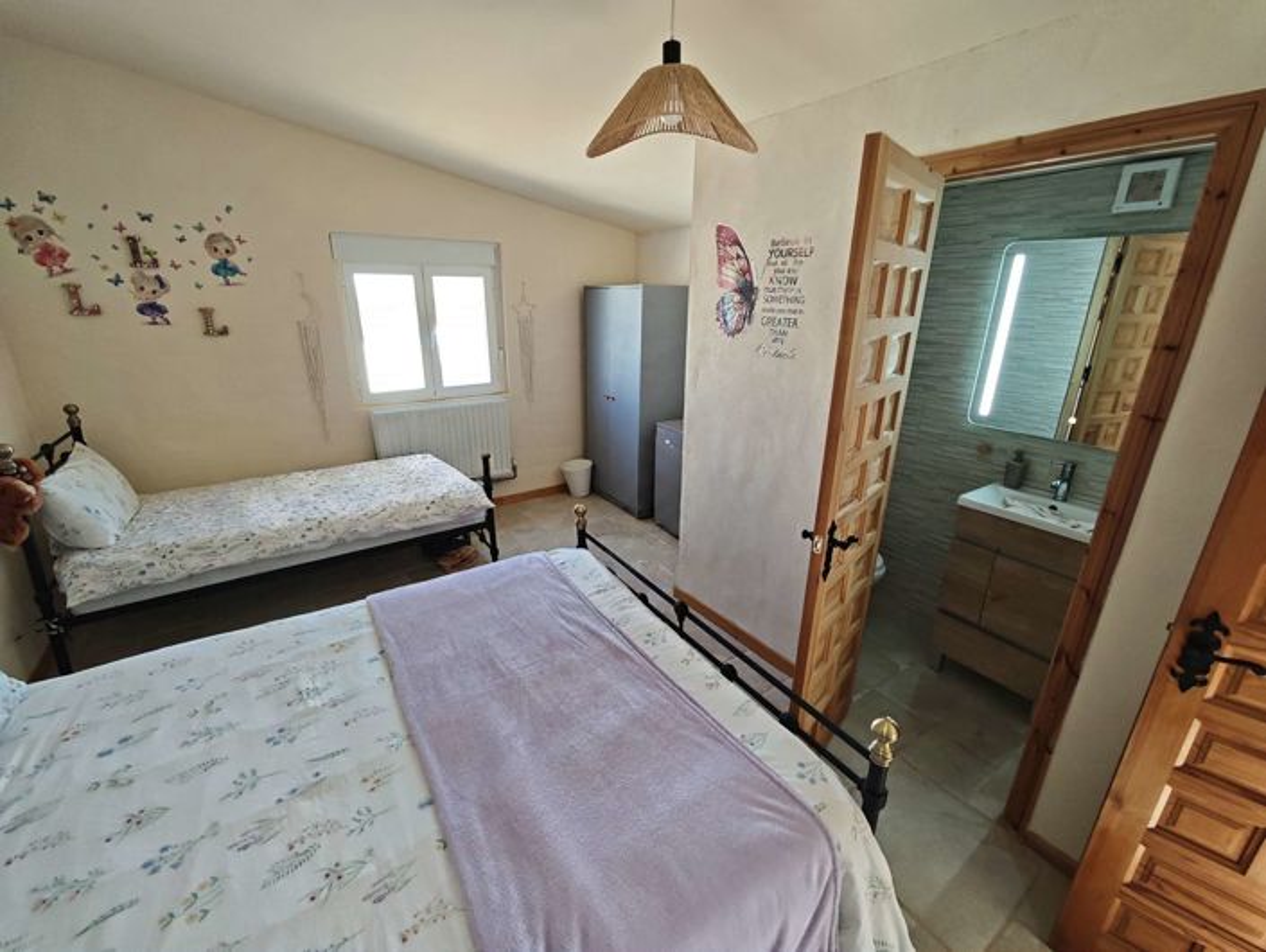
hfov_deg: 102.0
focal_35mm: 14
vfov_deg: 85.8
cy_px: 476
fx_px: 512
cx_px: 633
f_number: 2.2
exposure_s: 1/60
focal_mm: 2.16
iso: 320
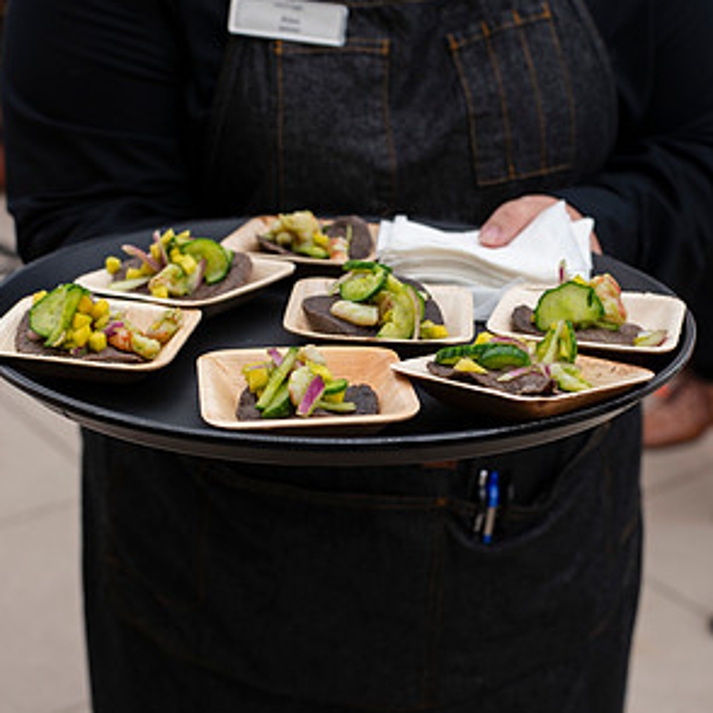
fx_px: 1515
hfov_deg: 26.5
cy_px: 342
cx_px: 361
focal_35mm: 65
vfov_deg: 26.5
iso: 400
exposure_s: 1/250
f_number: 5
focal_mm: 50
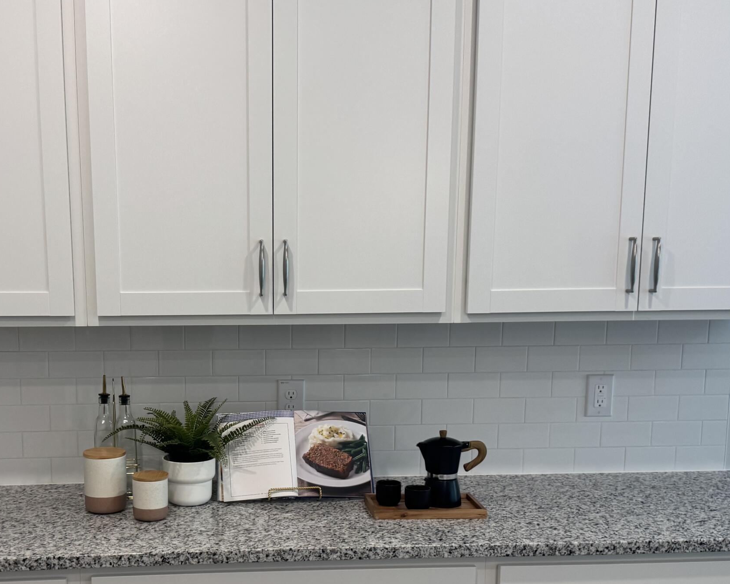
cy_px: 389
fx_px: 908
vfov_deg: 35.3
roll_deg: -1.2
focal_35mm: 42
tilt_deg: -8.0
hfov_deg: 43.4
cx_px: 266
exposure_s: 1/120
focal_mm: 6.76
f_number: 1.78
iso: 160
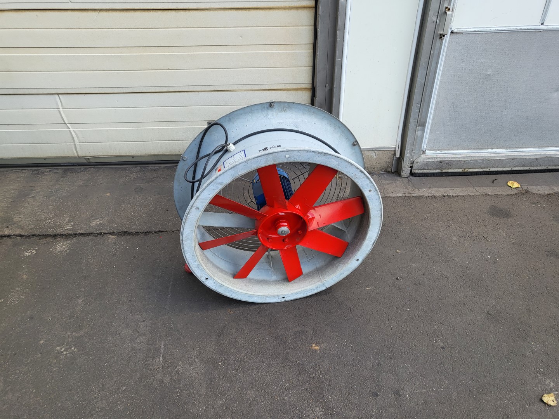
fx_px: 420
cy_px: 210
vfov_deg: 53.1
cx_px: 280
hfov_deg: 67.3
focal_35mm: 26
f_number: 1.8
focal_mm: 4.25
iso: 50
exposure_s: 1/513
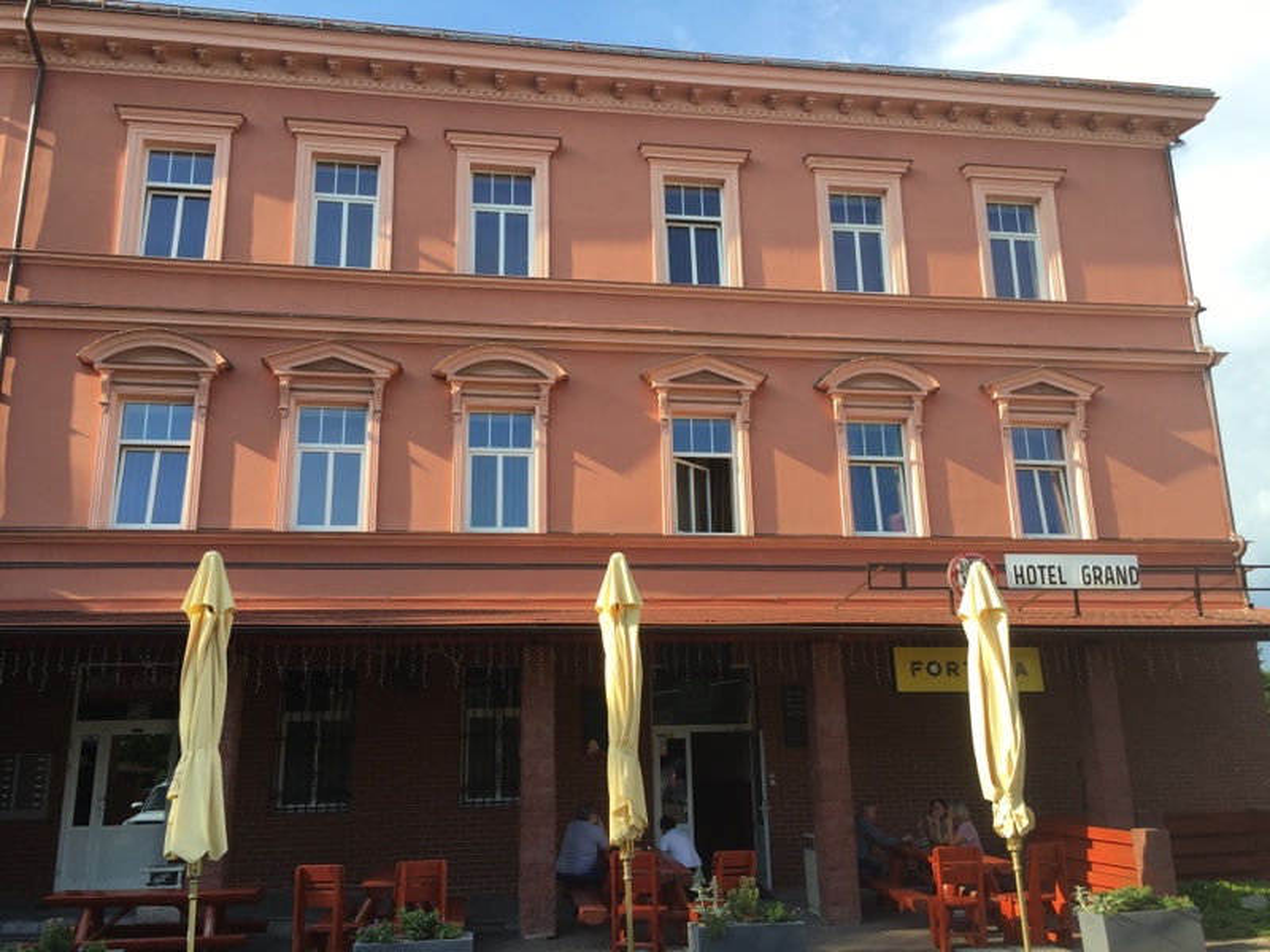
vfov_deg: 48.2
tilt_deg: +14.2
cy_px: 476
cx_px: 635
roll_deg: -0.2
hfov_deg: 61.7
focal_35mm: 29
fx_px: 1064
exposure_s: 1/516
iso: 25
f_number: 2.2
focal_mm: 4.15
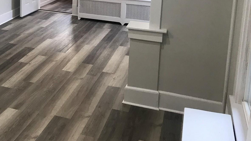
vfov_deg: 21.7
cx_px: 37
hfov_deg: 37.2
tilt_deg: -10.9
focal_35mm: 53
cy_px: -6
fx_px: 353
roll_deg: -0.7
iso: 25
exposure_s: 1/30
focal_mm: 3.99
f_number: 1.8
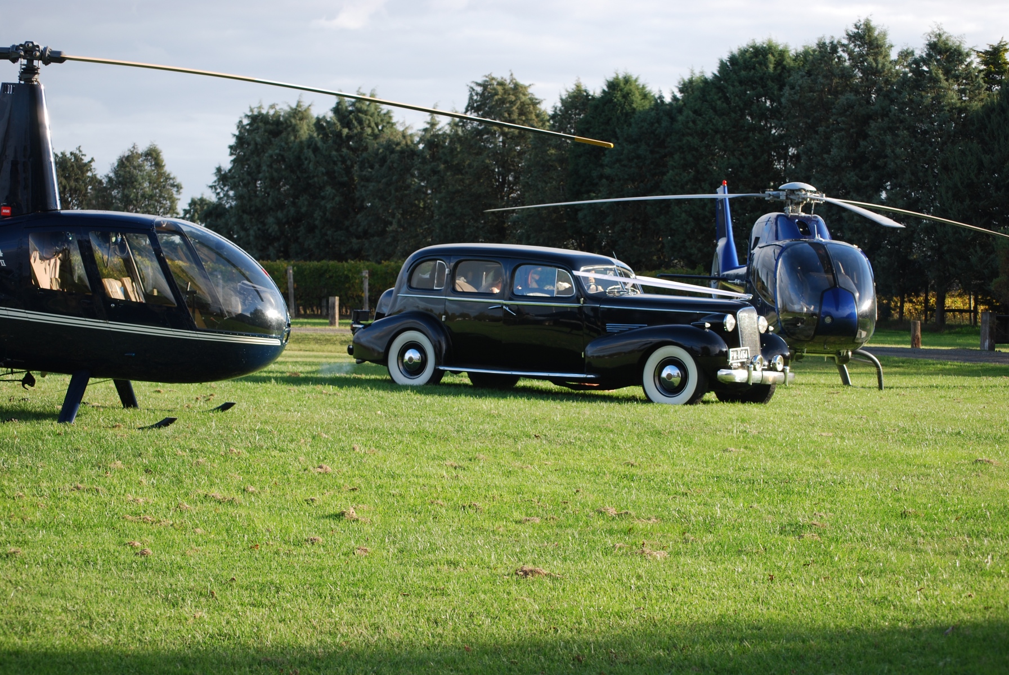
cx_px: 504
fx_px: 2315
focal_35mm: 82
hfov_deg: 24.6
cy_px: 338
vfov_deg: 16.6
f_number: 5.6
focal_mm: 55
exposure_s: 1/125
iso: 110
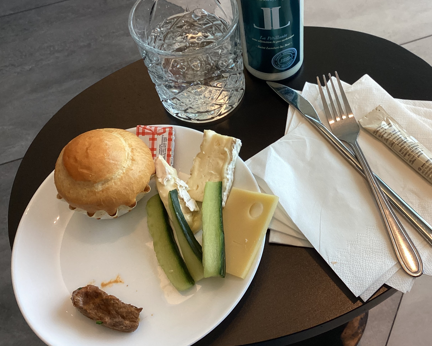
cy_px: 134
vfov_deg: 36.3
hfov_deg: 44.1
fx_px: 524
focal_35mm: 41
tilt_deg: -56.6
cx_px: 292
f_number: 2.4
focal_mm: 3.3
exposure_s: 1/100
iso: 50
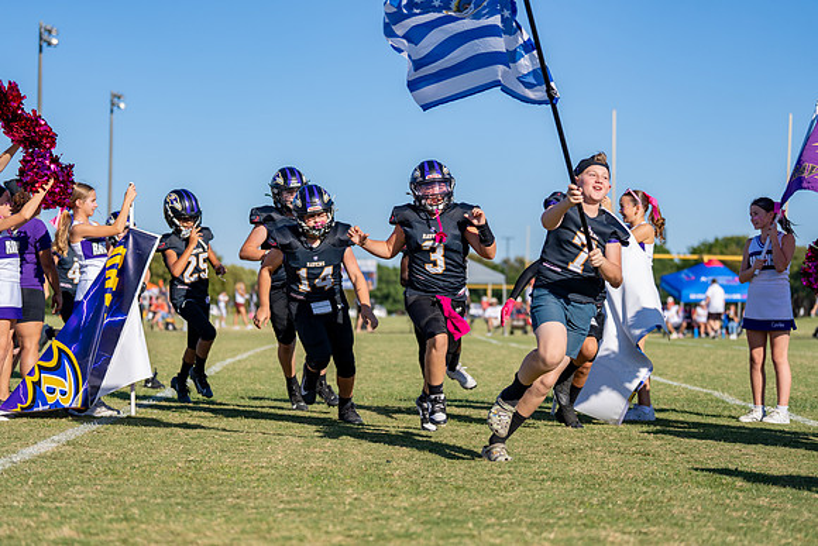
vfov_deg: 16.7
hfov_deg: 24.8
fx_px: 1861
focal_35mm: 82
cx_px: 404
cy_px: 274
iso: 160
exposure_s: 1/3200
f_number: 2.8
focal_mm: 80
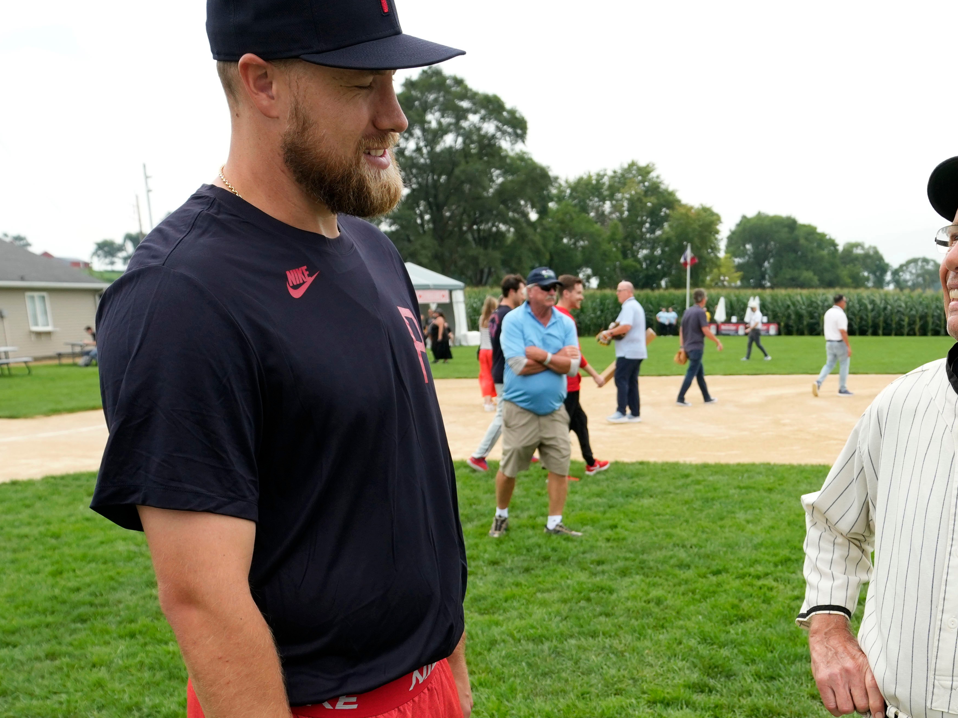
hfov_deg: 49.5
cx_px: 613
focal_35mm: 37
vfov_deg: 36.4
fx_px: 1024
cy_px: 638
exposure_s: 1/1250
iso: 400
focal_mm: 16
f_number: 4.5
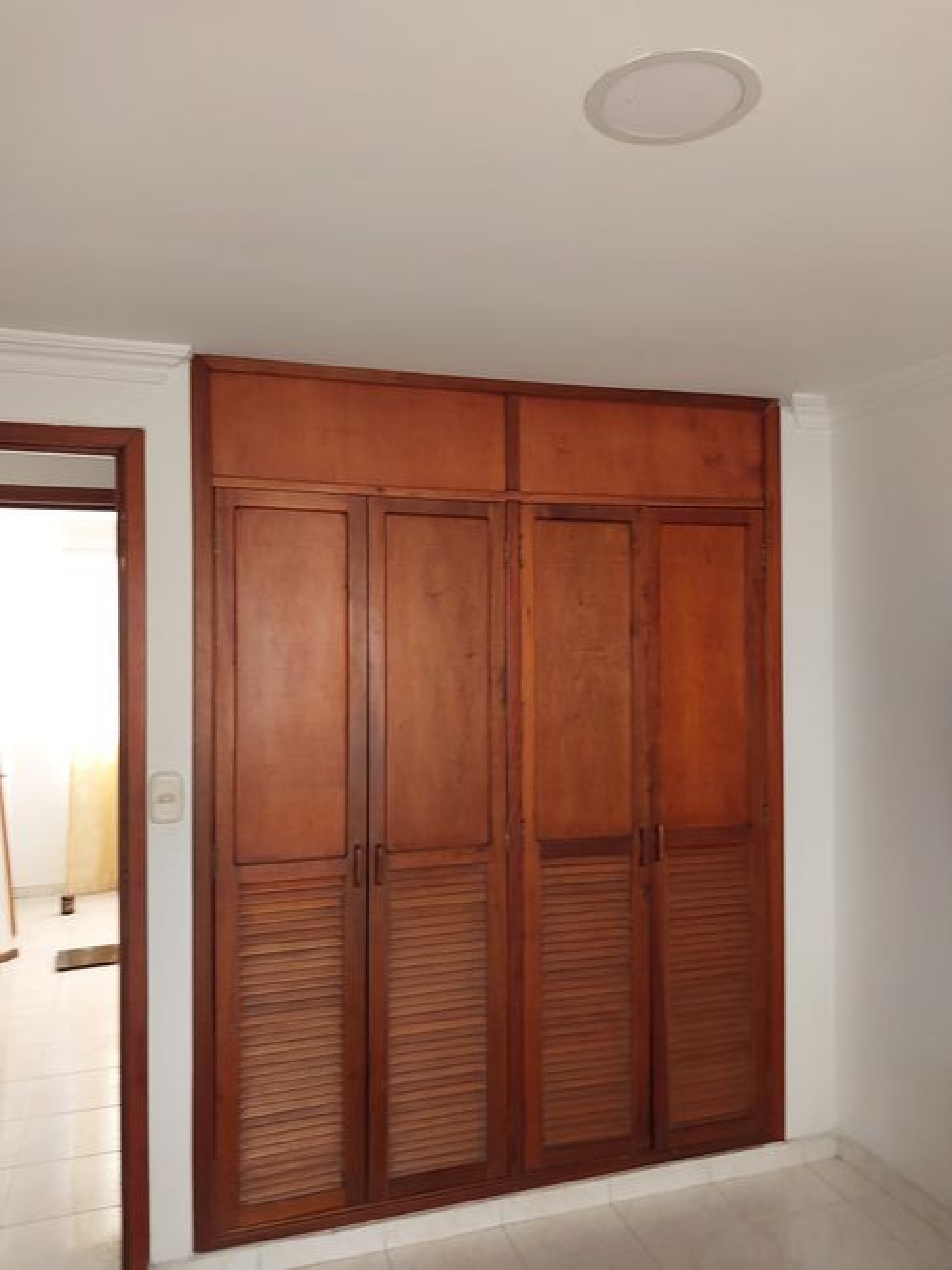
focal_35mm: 30
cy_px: 635
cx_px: 476
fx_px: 1100
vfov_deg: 60.0
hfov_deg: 46.8
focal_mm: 4.6
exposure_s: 1/40
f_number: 1.8
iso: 250
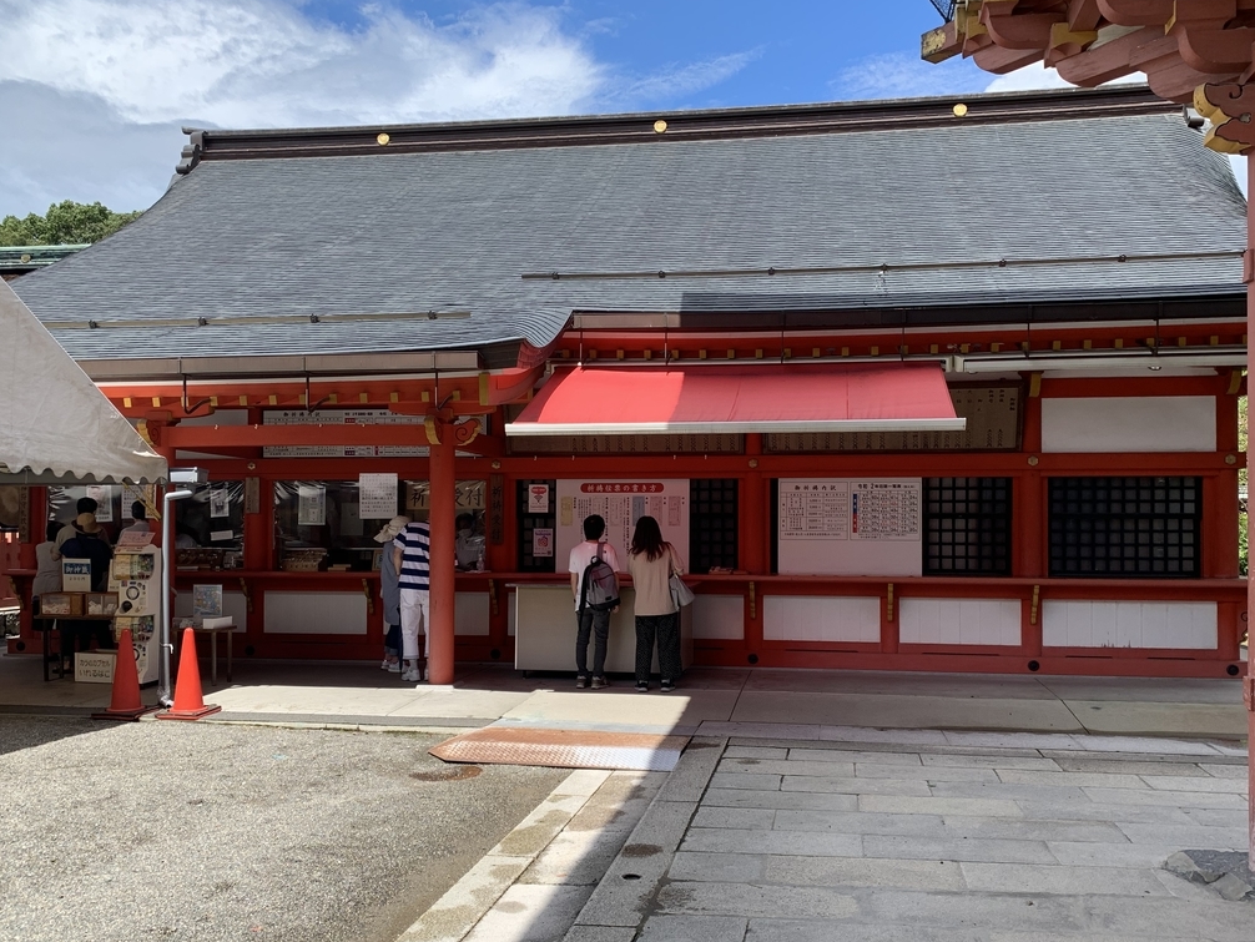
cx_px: 664
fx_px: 1124
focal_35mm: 31
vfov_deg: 45.4
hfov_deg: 58.3
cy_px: 523
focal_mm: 4.25
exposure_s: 1/1387
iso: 25
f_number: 1.8
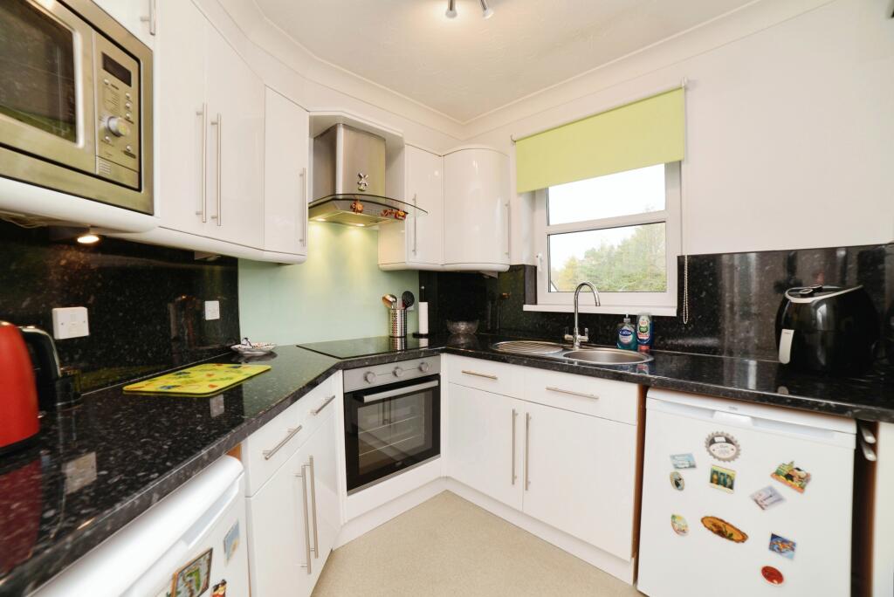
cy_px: 298
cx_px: 447
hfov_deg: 104.2
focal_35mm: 14
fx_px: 348
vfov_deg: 81.3
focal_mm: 14
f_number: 7.1
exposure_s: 1/60
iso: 400
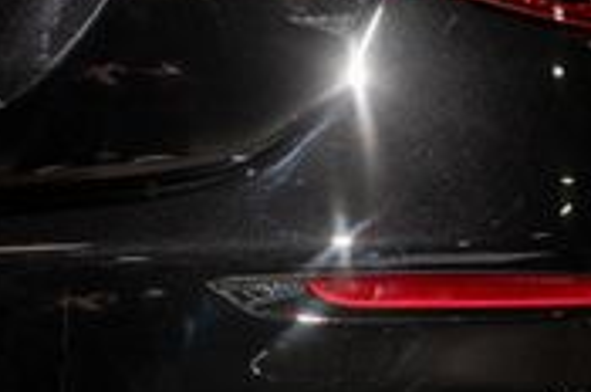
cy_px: 184
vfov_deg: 8.3
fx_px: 2704
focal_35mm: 165
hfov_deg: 12.5
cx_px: 270
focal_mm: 45
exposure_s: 1/50
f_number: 6.3
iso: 320
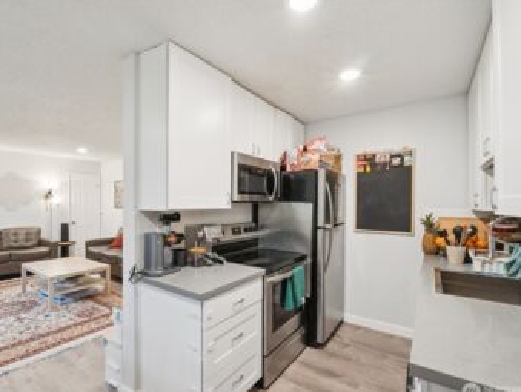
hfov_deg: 90.8
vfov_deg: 74.8
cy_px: 201
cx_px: 243
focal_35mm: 17
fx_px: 256
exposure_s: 1/30
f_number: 9
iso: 4000
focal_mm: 10
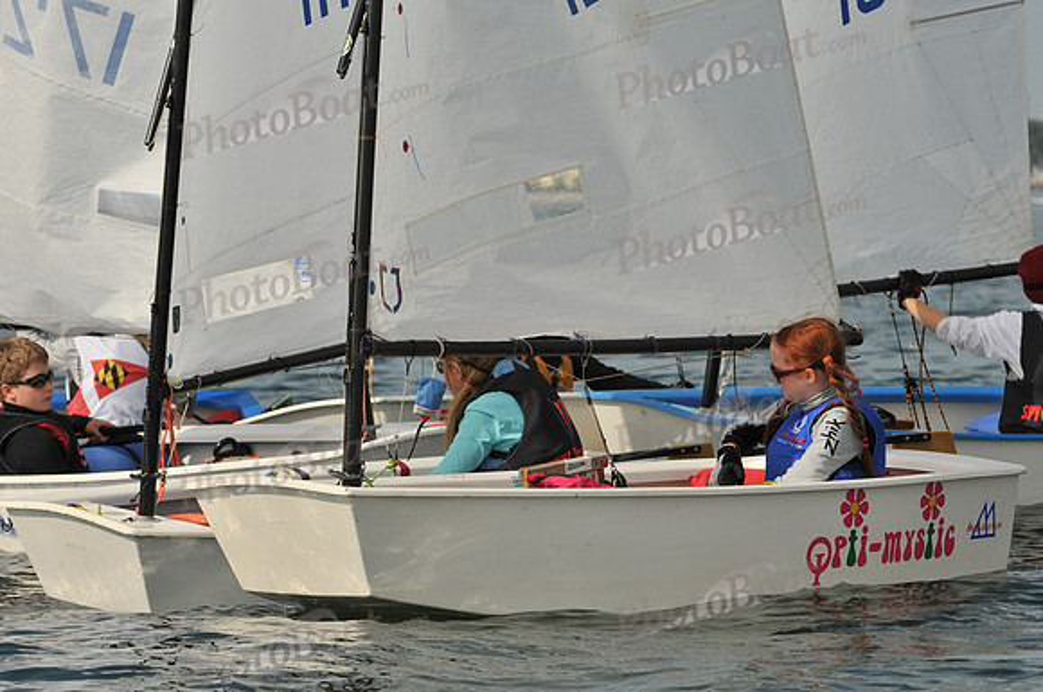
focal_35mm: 330
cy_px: 346
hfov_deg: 6.3
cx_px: 522
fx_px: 9547
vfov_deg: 4.2
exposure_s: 1/640
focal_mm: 220
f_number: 10
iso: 200
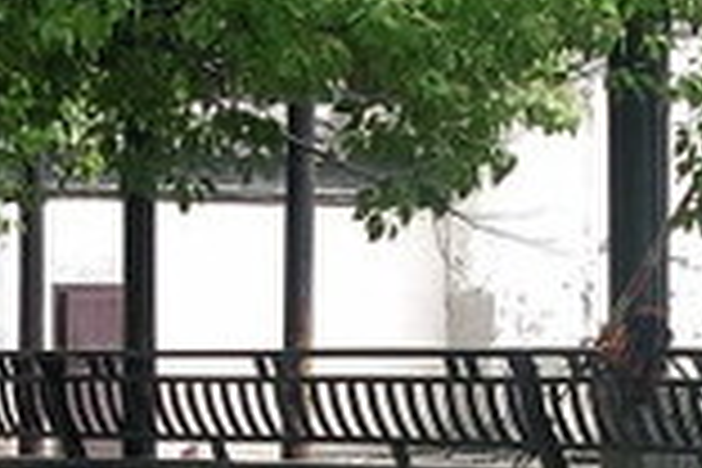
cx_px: 360
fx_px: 5382
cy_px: 508
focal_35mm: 276
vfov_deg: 5.0
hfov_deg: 7.5
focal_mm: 24
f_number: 5.6
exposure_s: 1/100
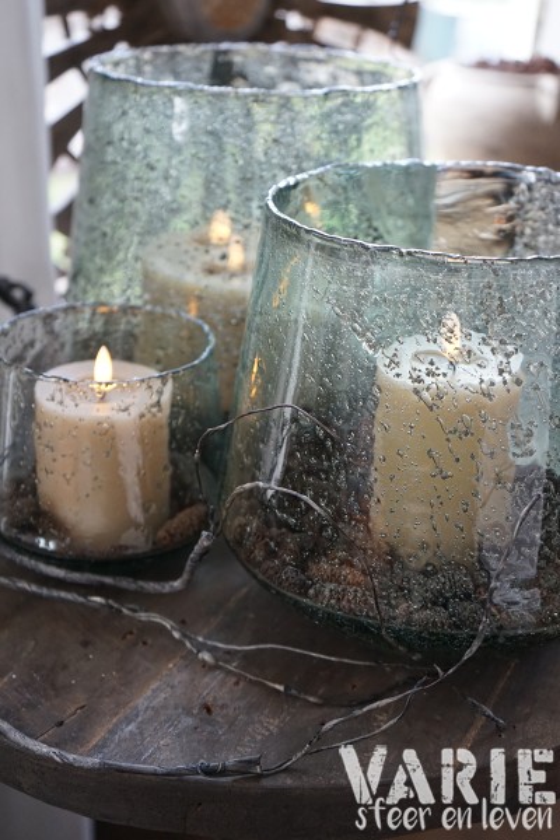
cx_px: 280
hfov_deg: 29.2
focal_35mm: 46
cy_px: 420
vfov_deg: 42.7
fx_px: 1073
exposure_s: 1/160
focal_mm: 46
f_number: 4.5
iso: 2000
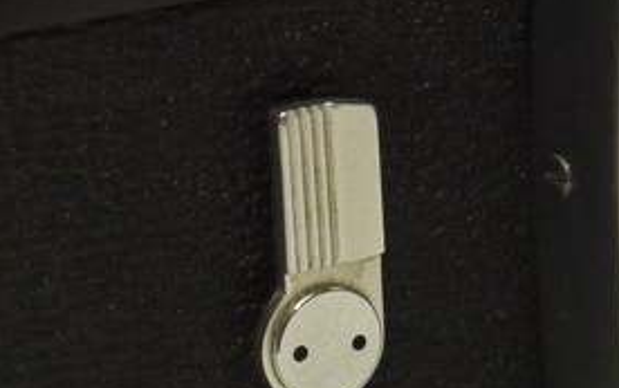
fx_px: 3731
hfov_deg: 9.2
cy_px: 99
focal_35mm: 221
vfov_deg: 5.9
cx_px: 967
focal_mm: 24
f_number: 8
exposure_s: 1/30
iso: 800
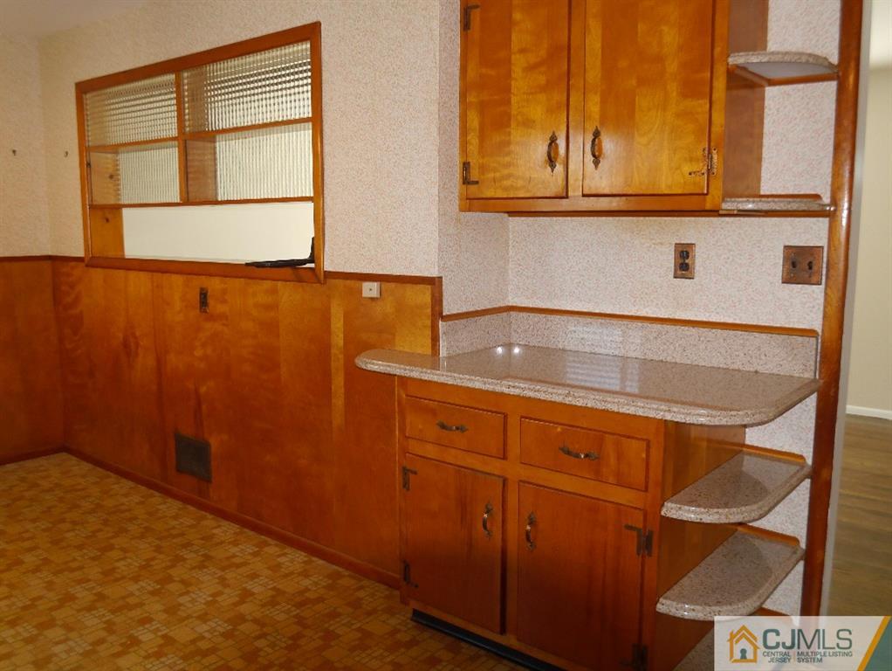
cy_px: 336
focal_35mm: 40
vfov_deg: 36.0
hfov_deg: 46.8
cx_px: 446
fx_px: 1031
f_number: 4.5
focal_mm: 20
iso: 800
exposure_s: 1/60
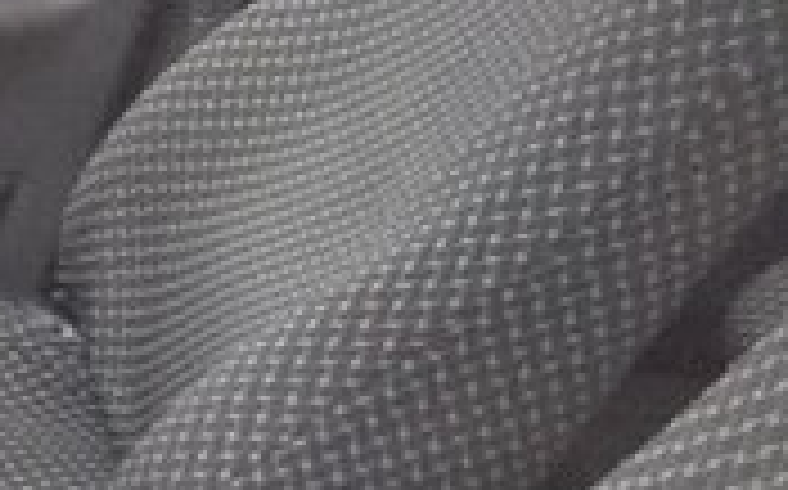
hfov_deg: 18.7
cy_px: 609
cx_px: -653
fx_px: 1802
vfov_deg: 14.9
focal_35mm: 84
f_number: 2
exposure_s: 1/33
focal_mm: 3.57
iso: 926
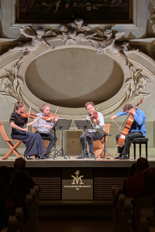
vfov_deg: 17.8
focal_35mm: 115
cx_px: 78
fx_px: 743
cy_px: 116
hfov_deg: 11.9
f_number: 2.8
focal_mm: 18
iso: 115
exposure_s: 1/20
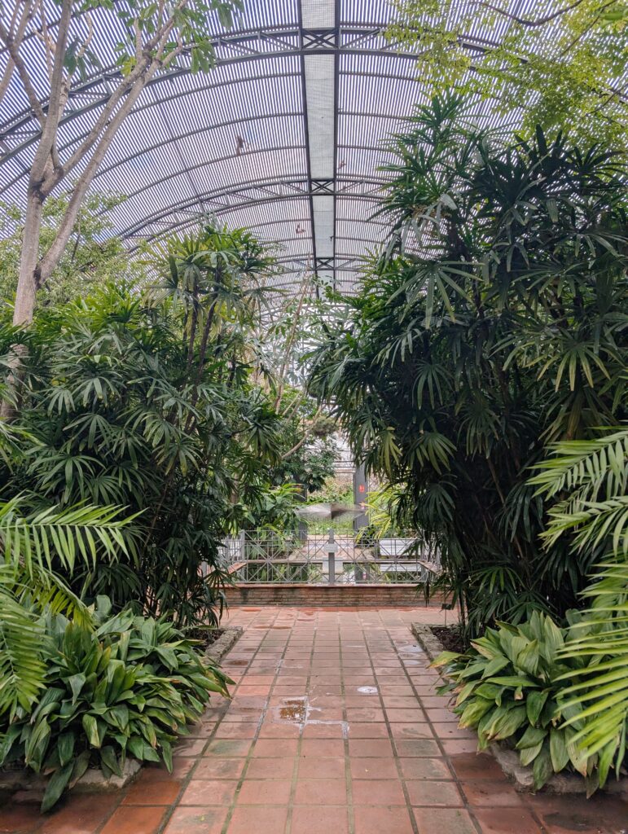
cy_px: 417
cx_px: 314
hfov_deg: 56.9
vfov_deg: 71.5
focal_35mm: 24
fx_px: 579
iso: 22
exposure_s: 1/287
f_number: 1.68
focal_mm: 6.9
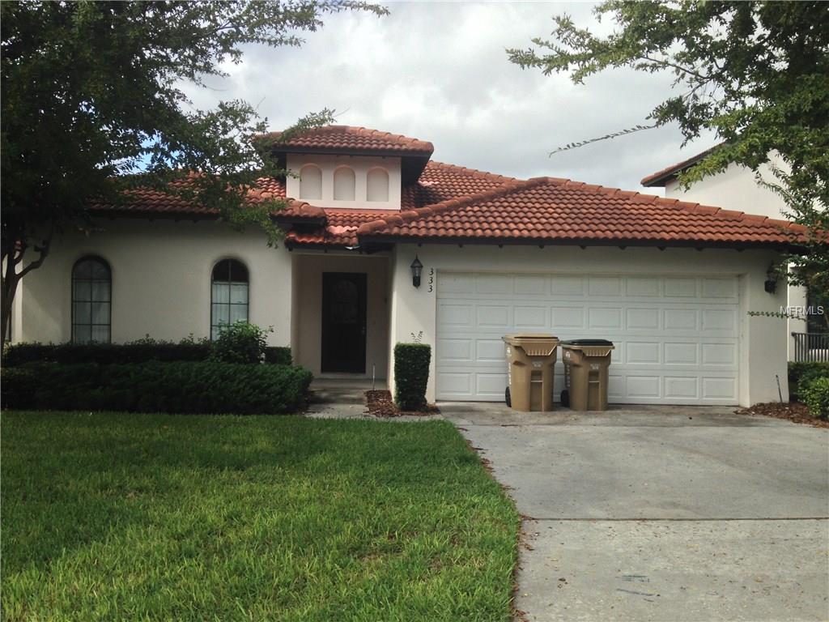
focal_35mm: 33
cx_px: 414
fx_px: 790
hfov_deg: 55.4
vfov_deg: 42.9
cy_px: 311
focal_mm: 4.12
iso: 50
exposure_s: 1/1290
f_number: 2.4
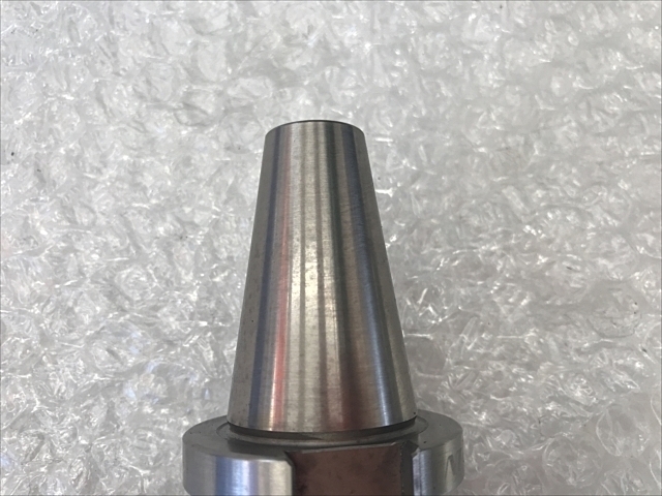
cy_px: 248
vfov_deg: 49.7
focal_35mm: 28
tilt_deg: -75.0
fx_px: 535
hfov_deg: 63.4
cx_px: 331
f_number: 1.8
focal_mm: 3.99
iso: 25
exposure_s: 1/60
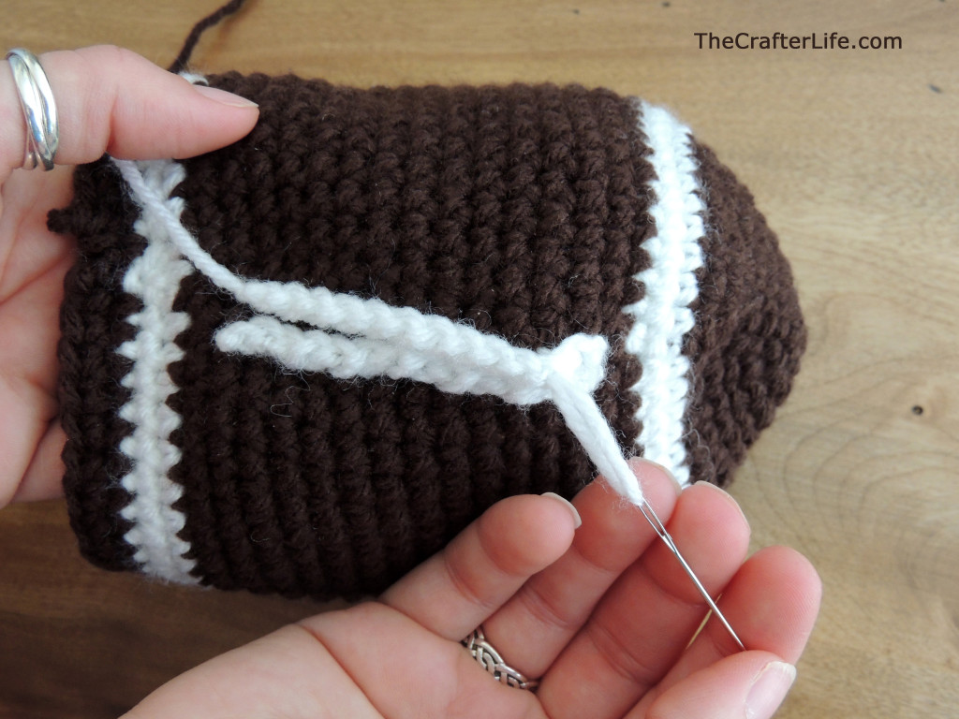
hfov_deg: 43.9
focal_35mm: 43
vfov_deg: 33.6
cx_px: 480
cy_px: 360
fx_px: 1191
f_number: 3.4
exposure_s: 1/40
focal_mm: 7.6
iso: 400
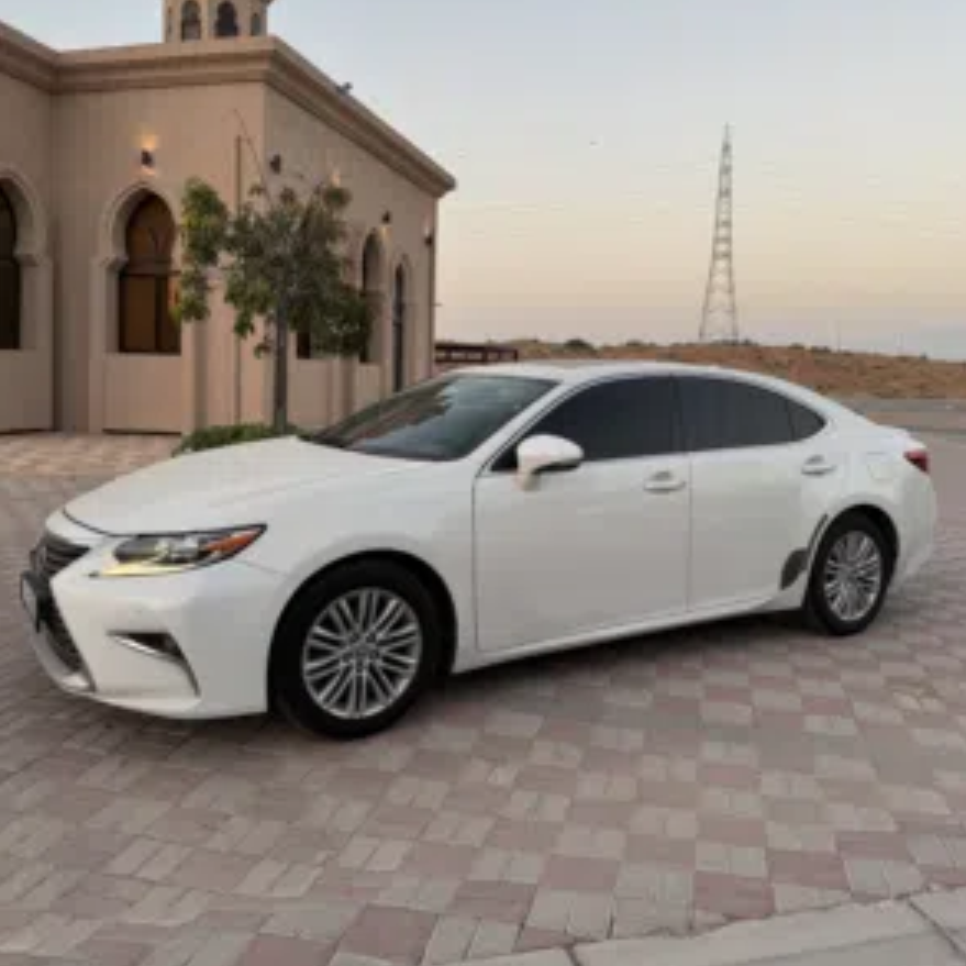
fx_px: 916
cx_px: 491
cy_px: 412
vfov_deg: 55.4
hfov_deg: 55.6
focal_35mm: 29
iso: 64
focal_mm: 6.76
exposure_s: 1/223
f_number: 1.78
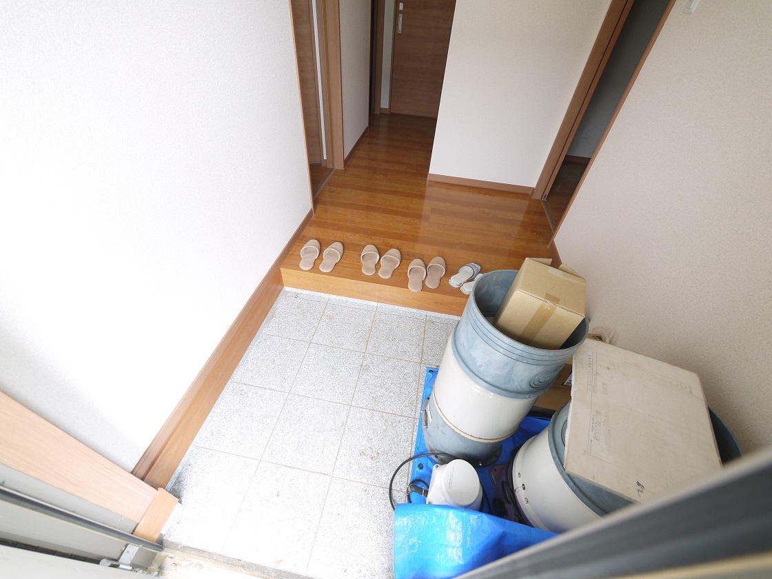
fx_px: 312
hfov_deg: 102.1
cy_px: 290
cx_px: 386
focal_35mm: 14
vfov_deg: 85.7
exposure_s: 1/60
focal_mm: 7
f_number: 4
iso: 320
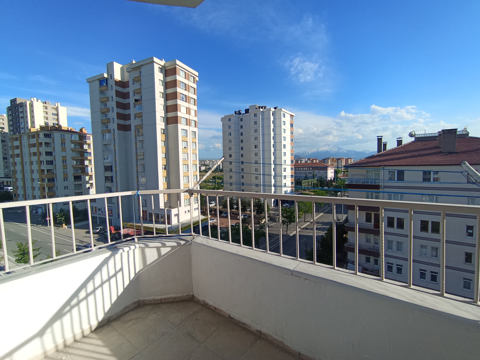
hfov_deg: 94.5
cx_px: 240
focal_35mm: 16
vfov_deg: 78.1
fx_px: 222
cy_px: 180
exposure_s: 1/1536
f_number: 2.2
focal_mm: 1.65
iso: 51
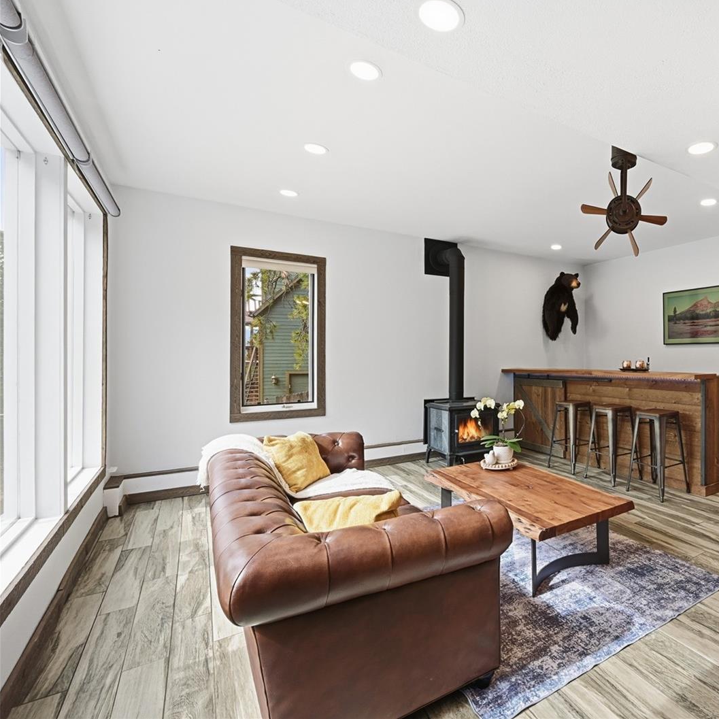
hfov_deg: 74.6
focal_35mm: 18
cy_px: 357
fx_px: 423
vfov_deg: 80.7
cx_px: 544
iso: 400
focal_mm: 14
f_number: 8
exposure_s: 1/800
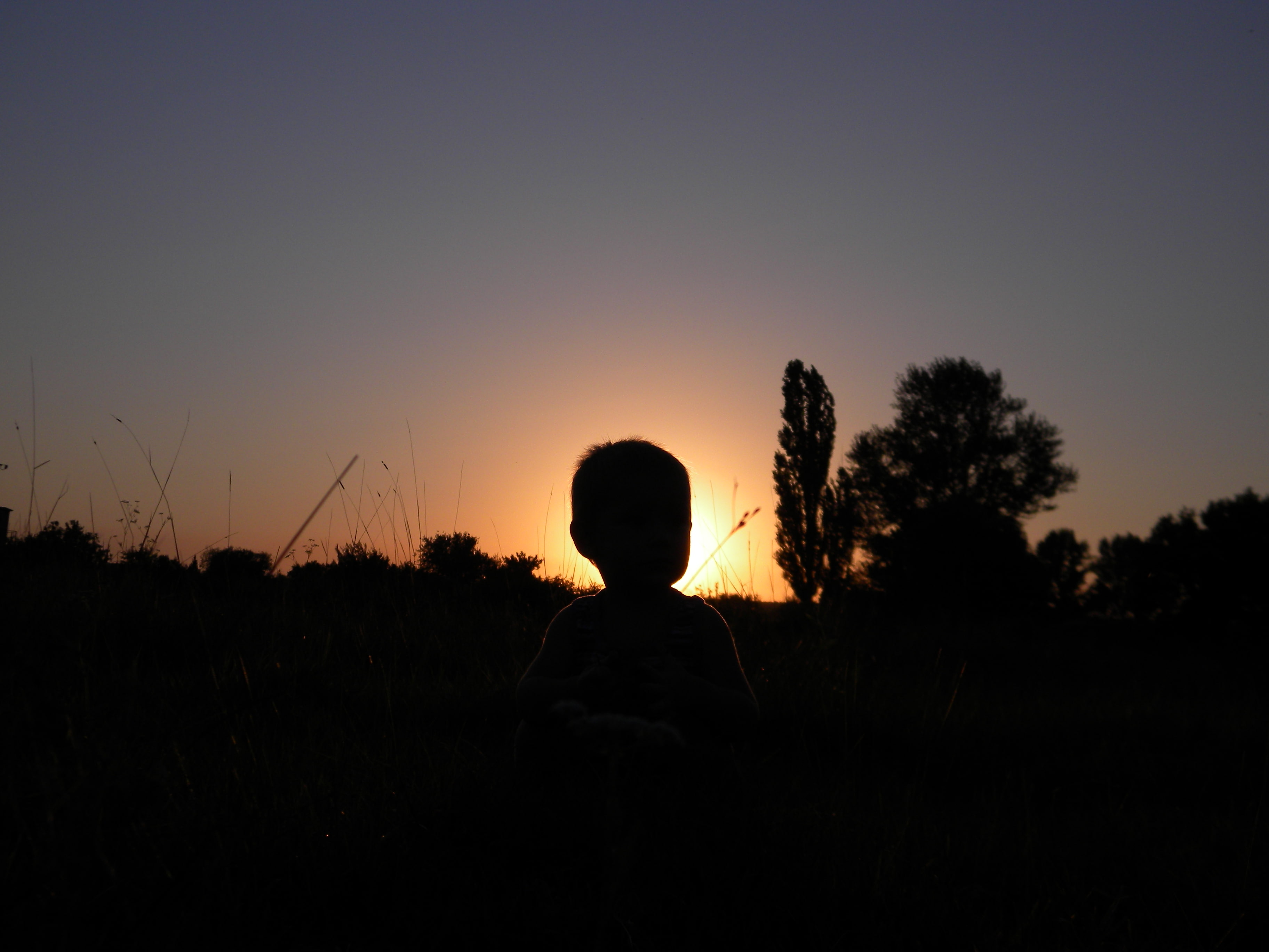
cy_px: 476
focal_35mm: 47
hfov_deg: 40.4
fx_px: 1723
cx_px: 634
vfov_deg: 30.9
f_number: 7.8
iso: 80
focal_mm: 8.6
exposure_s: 1/494
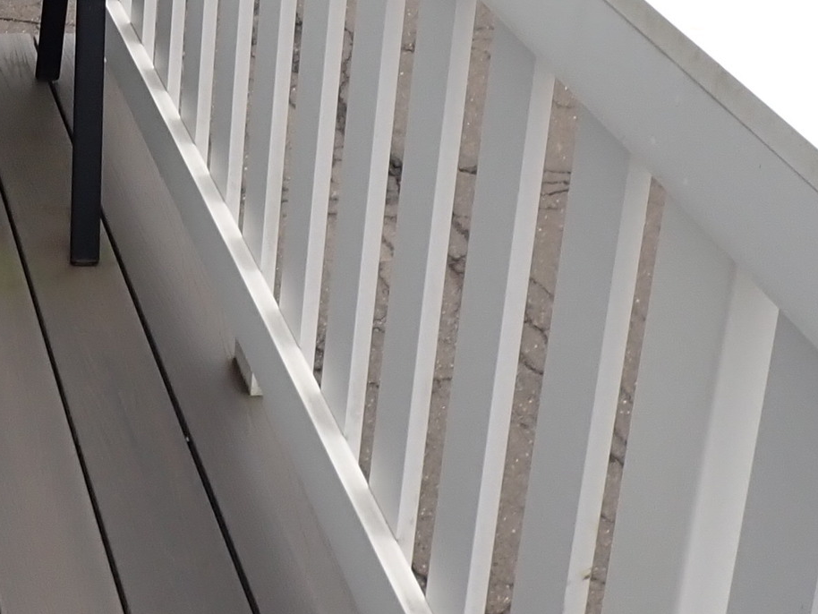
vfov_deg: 16.7
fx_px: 1985
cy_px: -165
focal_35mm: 84
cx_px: -55
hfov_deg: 22.1
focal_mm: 4.5
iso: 100
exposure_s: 1/200
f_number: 2.8
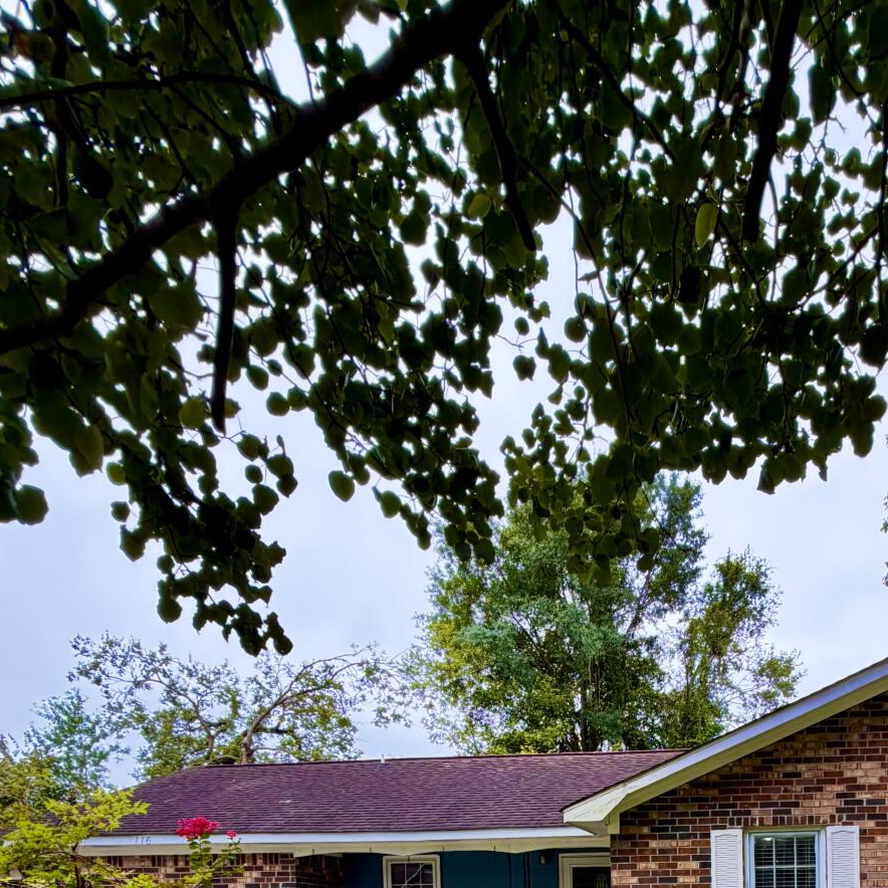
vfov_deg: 44.9
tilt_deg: -1.5
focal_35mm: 28
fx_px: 813
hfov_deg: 53.9
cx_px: 695
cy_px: 955
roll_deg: +1.6
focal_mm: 2.22
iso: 64
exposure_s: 1/134
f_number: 2.2
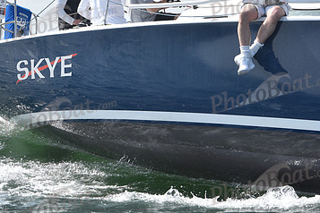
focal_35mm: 130
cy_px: 57
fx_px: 1155
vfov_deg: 10.5
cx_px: 164
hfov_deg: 15.8
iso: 200
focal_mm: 80
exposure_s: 1/1600
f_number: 5
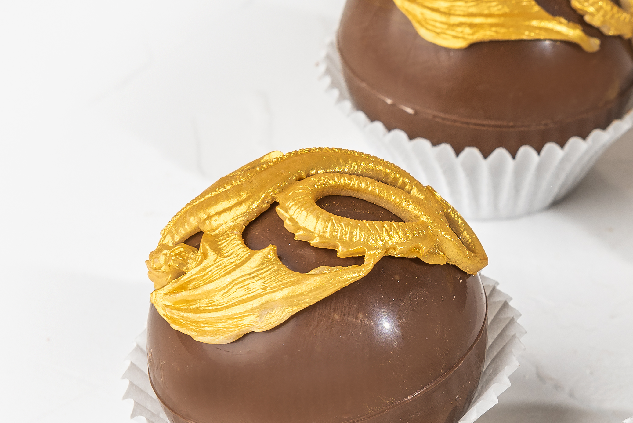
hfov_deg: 10.0
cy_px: 267
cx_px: 729
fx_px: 3571
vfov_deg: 6.8
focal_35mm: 203
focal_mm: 70
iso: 100
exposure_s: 1/125
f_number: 11
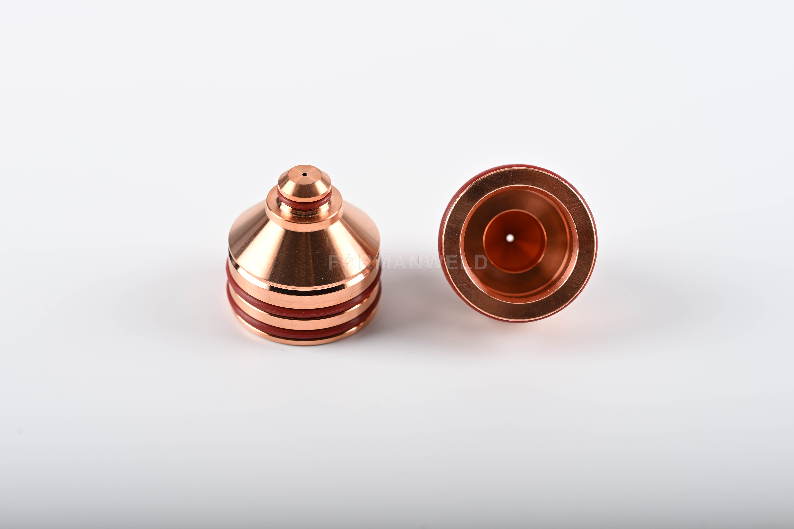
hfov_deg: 19.5
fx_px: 2316
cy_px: 264
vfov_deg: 13.0
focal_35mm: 105
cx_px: 397
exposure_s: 1/200
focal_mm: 105
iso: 100
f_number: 10
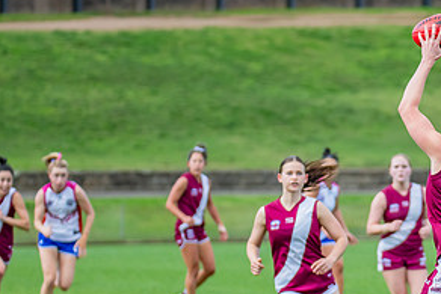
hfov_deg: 5.6
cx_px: 462
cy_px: 219
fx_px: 4535
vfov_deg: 3.7
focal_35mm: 370
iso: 800
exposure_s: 1/1600
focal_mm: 170
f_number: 5
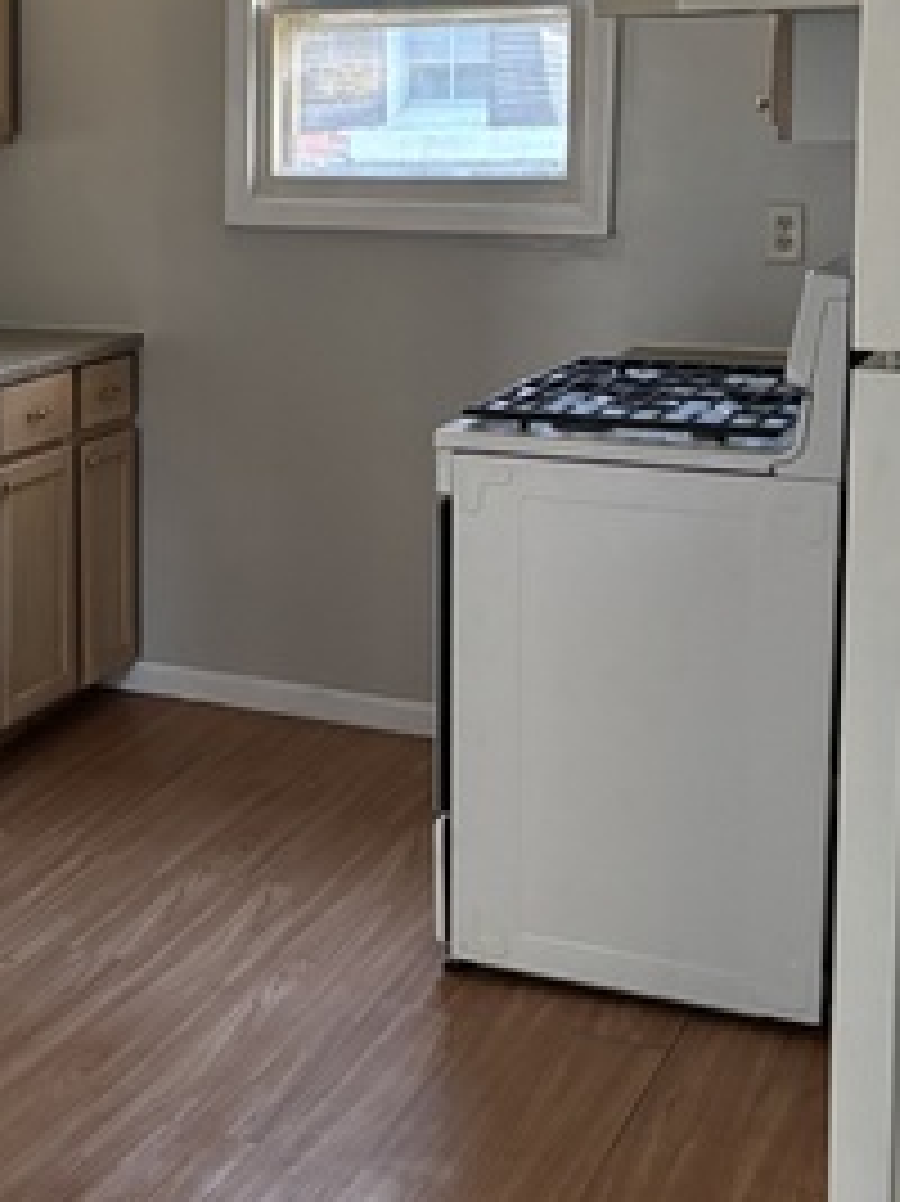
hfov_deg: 21.9
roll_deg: +0.9
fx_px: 2255
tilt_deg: -7.3
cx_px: 45
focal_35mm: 65
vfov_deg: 29.6
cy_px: 380
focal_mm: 5.96
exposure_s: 1/40
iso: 500
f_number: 1.6
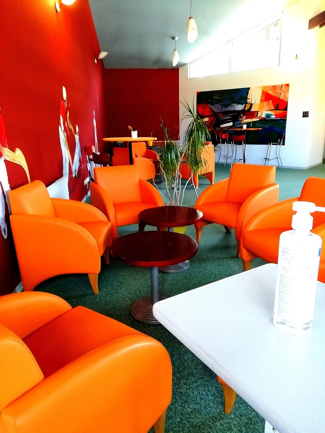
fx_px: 325
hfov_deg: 53.1
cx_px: 162
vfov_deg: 67.3
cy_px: 216
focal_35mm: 26
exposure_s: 1/33.3
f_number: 2.2
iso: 160
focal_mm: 3.21
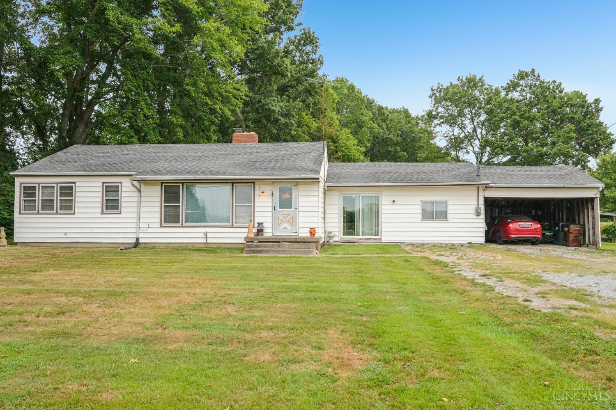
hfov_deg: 67.4
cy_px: 205
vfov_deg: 47.9
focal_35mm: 27
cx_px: 308
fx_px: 462
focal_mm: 27
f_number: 8
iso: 400
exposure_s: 1/100
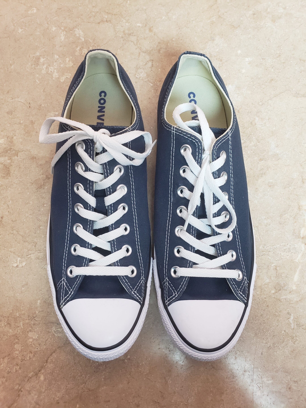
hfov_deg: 53.1
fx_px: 306
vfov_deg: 67.3
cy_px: 204
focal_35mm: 26
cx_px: 153
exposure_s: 1/50
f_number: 2.4
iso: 250
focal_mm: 4.3
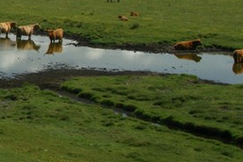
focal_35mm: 147
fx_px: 992
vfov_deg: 9.3
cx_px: -154
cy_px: 31
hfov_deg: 13.0
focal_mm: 22
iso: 400
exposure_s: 1/1000
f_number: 5.6
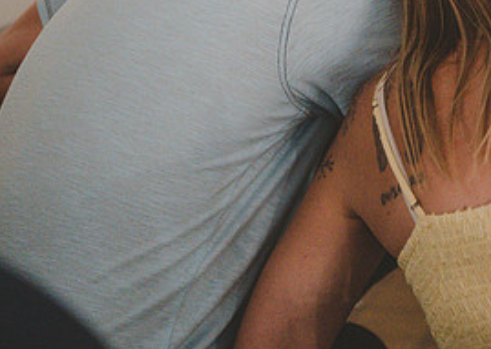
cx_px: 457
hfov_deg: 11.7
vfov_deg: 8.3
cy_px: -2
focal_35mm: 171
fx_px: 2380
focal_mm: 70
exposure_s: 1/60
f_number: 2.8
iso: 7200
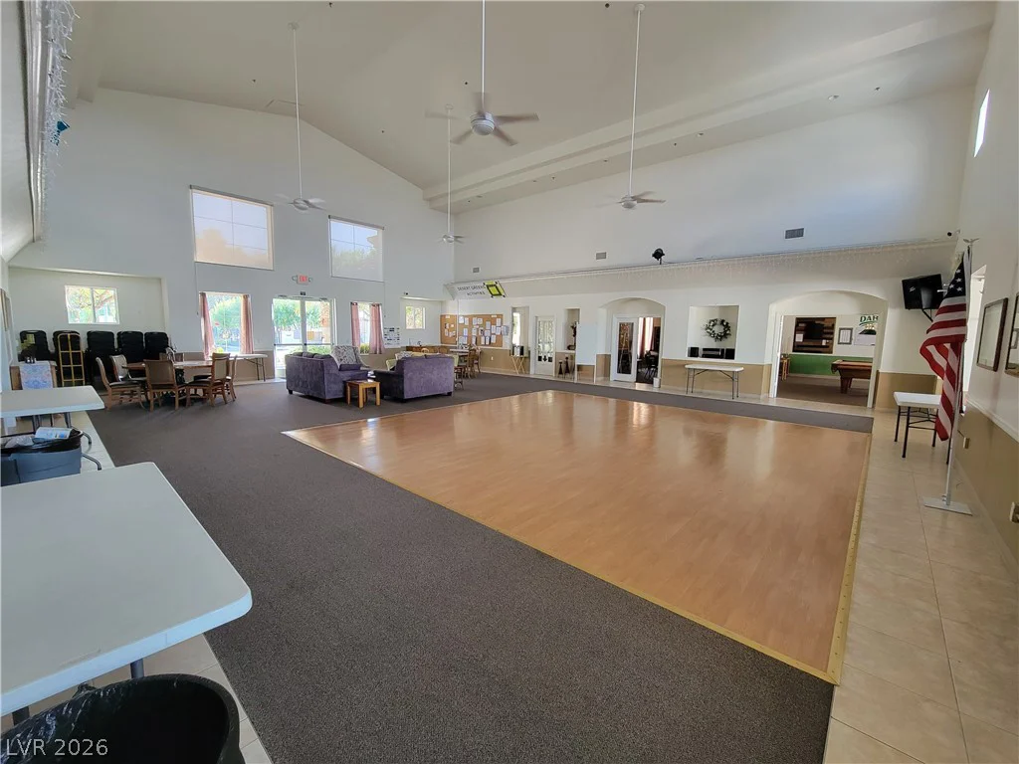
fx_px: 383
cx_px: 510
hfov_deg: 106.2
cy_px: 382
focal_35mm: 13
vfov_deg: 89.9
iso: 200
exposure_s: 1/60
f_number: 2.2
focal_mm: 2.2
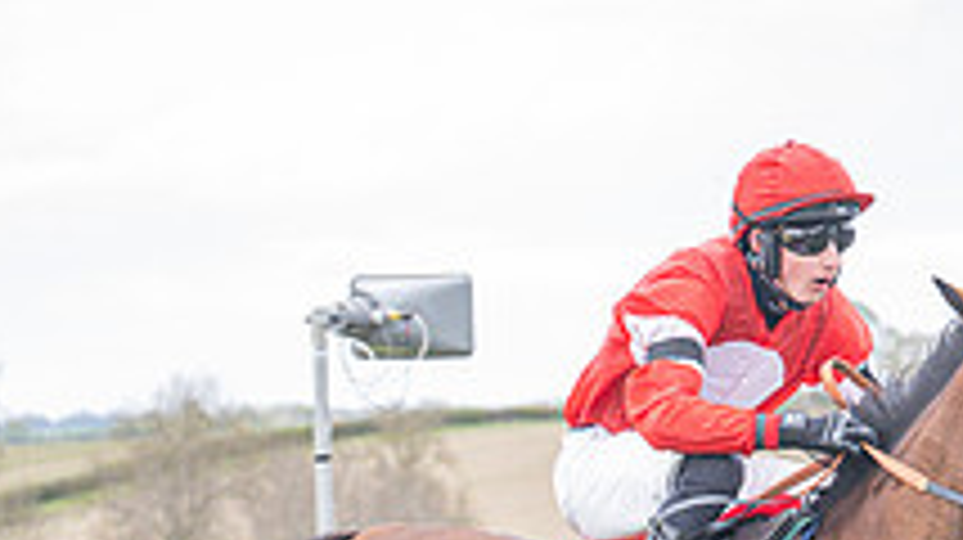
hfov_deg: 7.8
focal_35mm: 274
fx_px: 6991
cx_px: 954
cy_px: 833
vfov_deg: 4.4
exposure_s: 1/800
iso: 500
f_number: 4
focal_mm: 70
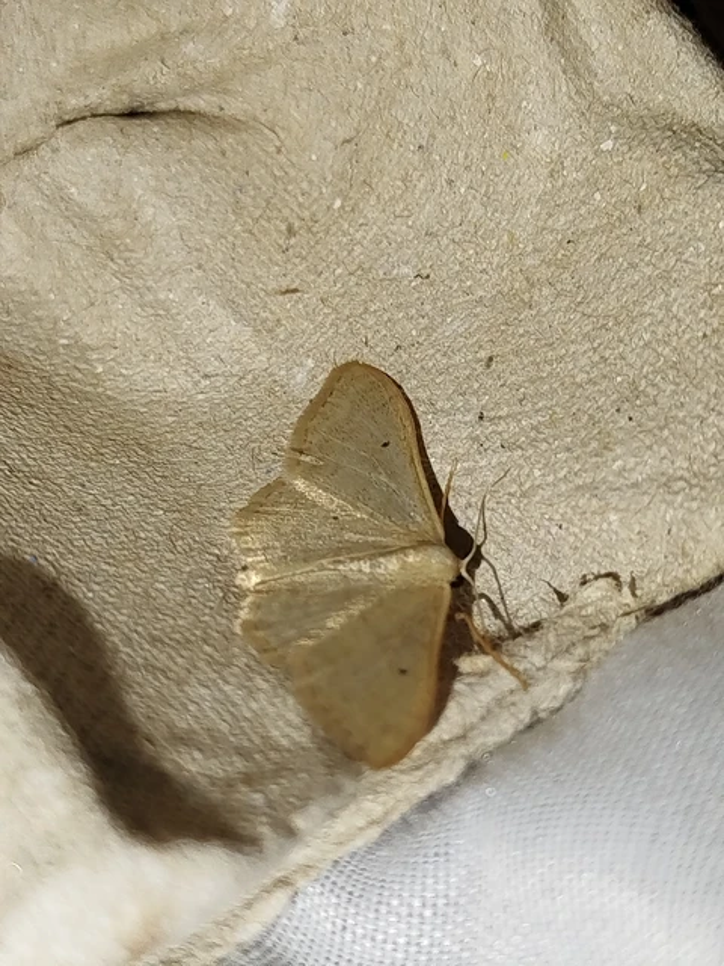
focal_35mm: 79
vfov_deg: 24.7
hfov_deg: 18.7
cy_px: 483
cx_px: 362
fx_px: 2203
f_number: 1.7
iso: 80
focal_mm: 5.31
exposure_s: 1/50
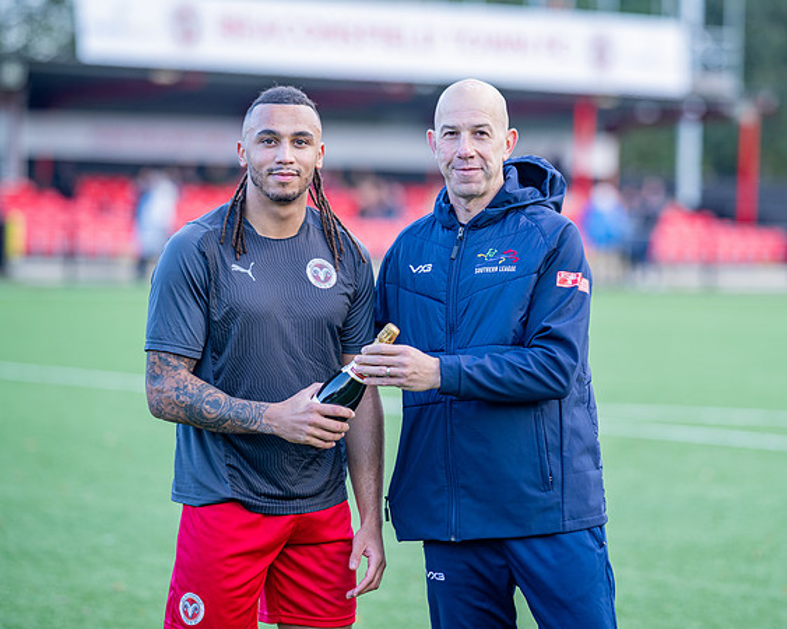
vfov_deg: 9.7
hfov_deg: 12.1
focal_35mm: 159
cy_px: 308
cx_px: 483
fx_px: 3699
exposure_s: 1/125
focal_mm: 135
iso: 64
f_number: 2.2
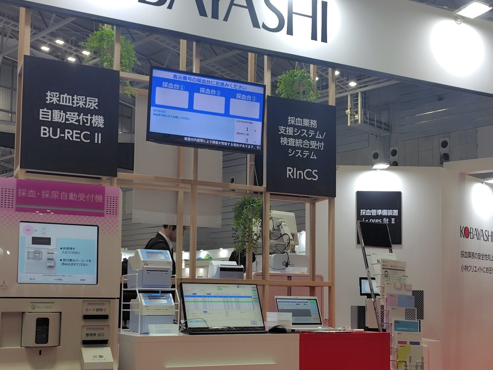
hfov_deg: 40.4
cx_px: 275
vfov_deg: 30.7
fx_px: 669
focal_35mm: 47
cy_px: 245
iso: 94
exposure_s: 1/100
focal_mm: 5.6
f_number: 1.9
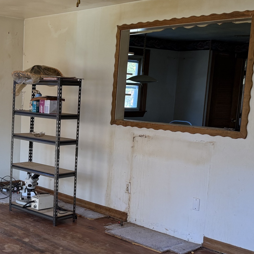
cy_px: 156
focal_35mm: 55
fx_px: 457
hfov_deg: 30.0
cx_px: 35
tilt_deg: -8.6
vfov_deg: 31.0
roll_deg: -1.8
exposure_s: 1/148
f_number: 1.78
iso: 125
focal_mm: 6.76
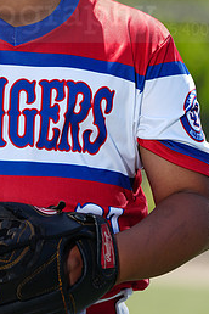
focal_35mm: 450
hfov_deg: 3.1
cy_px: 4
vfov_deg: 4.6
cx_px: -4
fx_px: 3918
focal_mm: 200
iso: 50
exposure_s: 1/250
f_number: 5
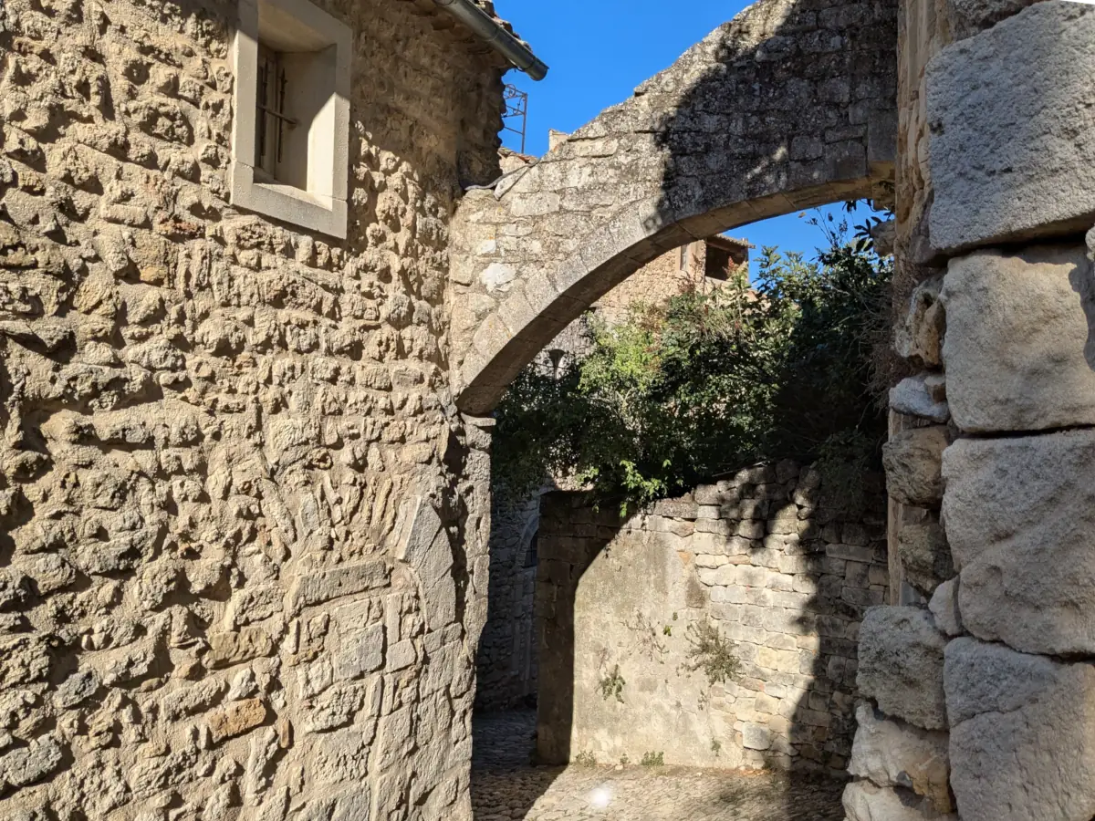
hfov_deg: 65.3
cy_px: 410
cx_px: 548
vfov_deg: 51.4
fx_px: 854
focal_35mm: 27
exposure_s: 1/3344
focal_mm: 4.38
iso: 53
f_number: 1.73
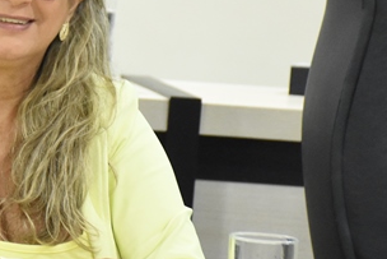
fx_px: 3227
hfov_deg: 6.8
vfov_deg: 4.6
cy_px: 103
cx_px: 3
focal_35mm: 300
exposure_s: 1/60
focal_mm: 95
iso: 6400
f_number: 5.3
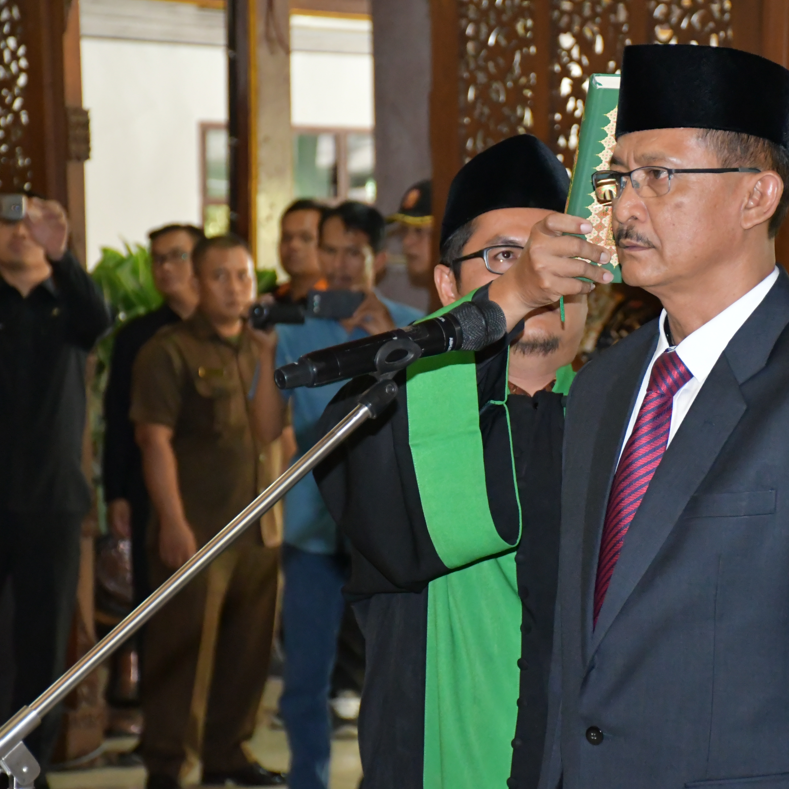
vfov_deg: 12.2
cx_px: 566
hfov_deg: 12.2
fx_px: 3688
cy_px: 394
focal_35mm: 143
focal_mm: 75
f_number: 5
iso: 6400
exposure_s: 1/60
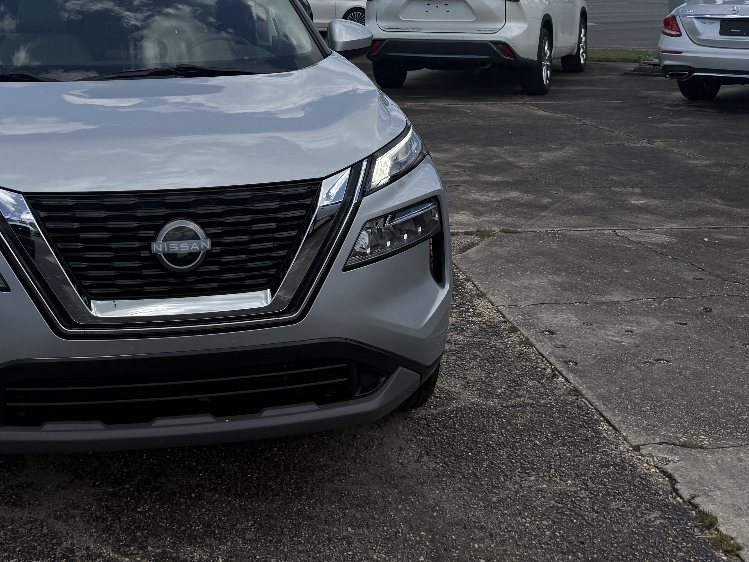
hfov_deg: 36.8
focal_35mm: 51
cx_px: 209
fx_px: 1104
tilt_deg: +0.4
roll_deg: +1.1
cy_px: -29
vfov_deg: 26.7
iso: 80
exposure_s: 1/10309
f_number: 1.78
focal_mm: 6.76
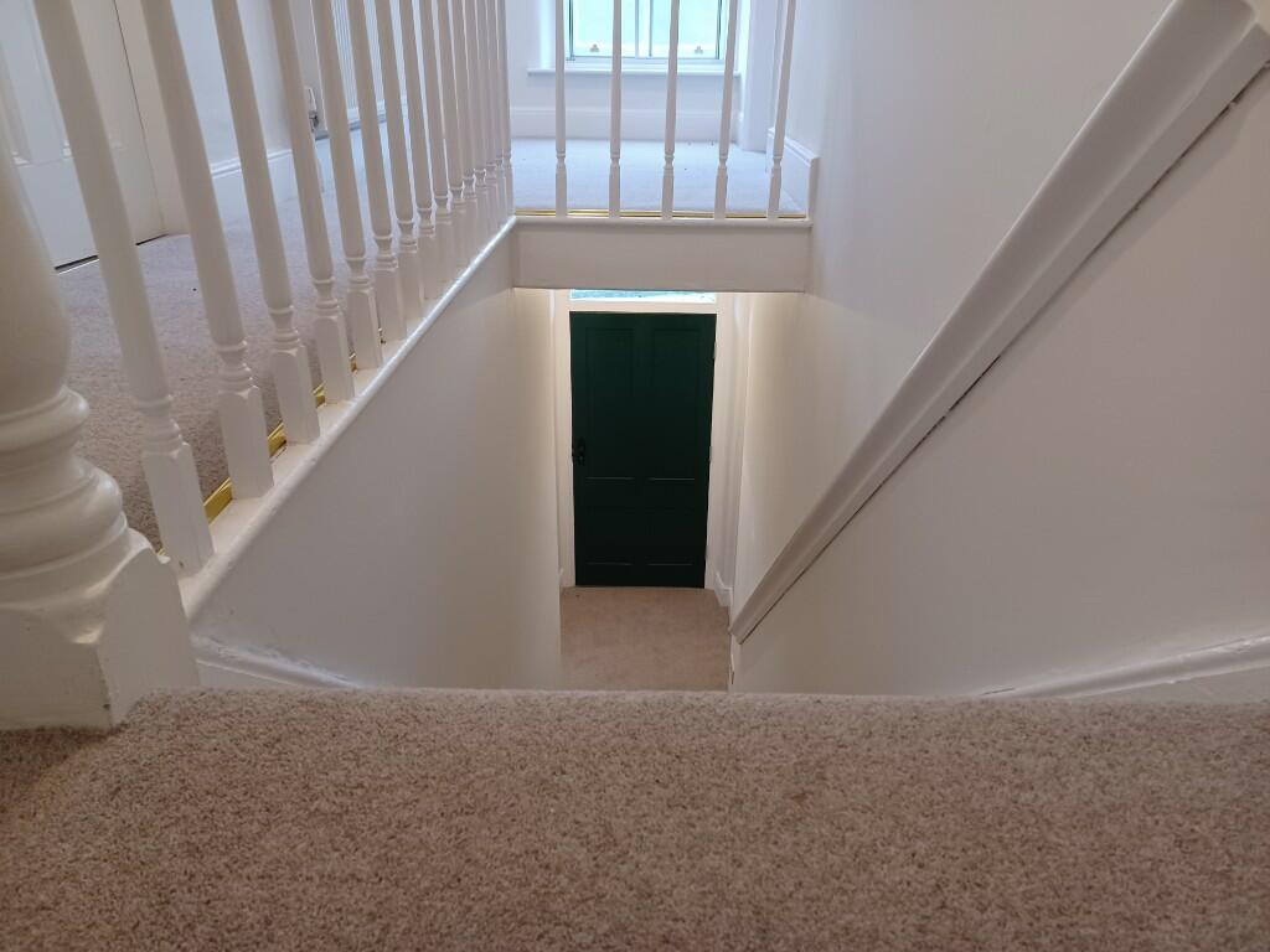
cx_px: 635
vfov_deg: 54.9
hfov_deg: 69.4
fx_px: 917
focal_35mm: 25
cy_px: 476
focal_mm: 4.6
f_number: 1.8
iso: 400
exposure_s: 1/33.3
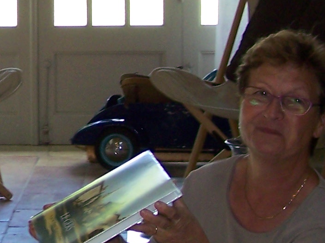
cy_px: 25
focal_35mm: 166
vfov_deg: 8.9
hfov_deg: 11.6
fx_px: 1558
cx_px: -104
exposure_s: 1/60
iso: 80
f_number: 2.8
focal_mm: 6.3
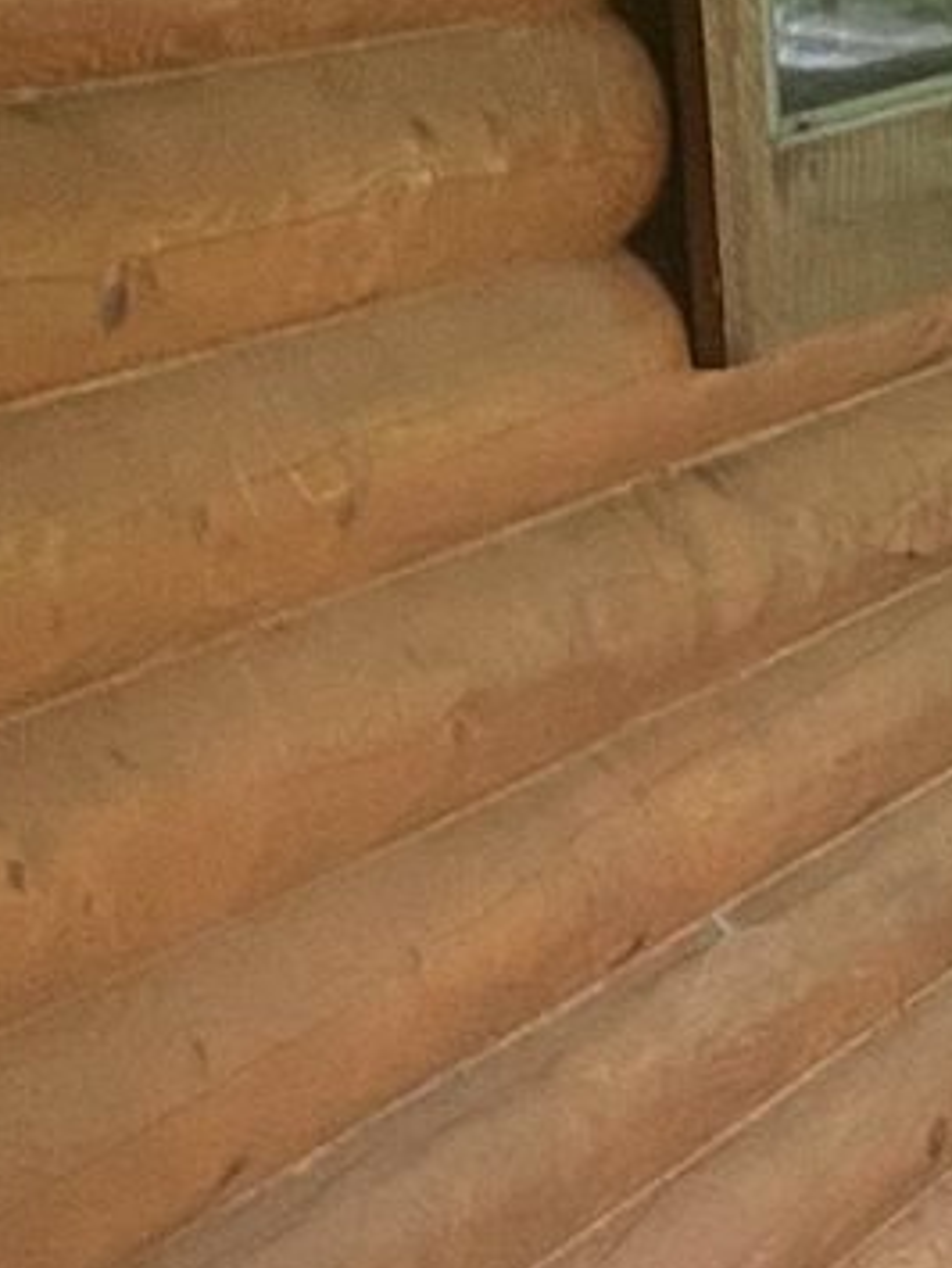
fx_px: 6190
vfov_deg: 11.4
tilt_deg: -15.8
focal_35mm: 169
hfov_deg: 8.4
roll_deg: +1.9
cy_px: 1576
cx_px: 1800
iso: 200
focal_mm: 4.25
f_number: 1.8
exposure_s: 1/60
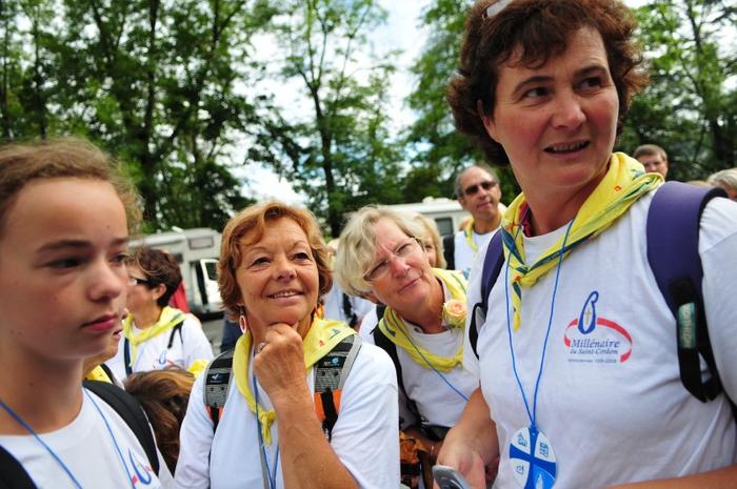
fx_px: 521
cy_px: 244
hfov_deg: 70.5
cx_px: 368
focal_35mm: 26
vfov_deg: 50.3
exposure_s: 1/2500
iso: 500
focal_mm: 17
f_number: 2.8
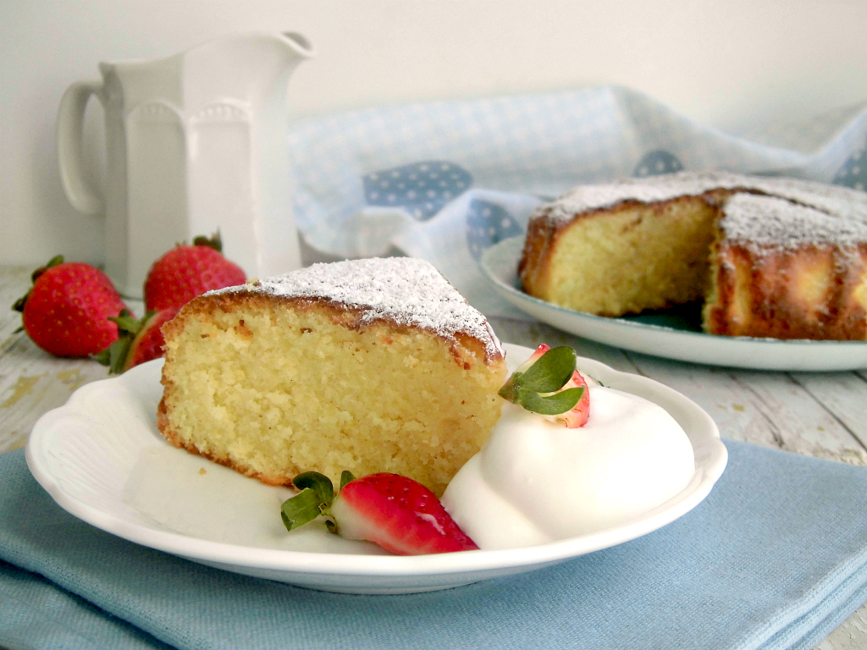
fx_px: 1177
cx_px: 434
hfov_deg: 40.4
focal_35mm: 47
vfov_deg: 30.9
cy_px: 325
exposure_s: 1/160
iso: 100
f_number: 3.4
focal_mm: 8.3
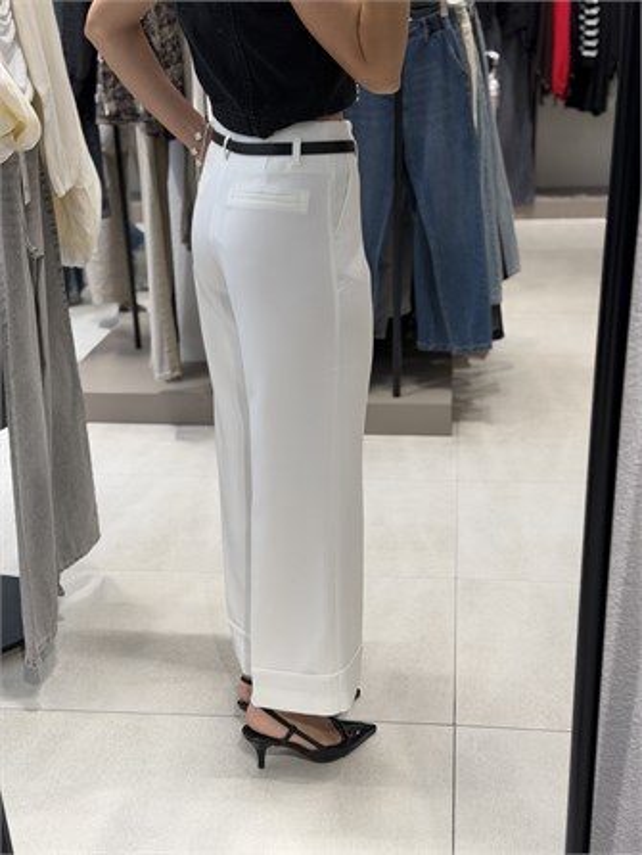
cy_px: 428
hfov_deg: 30.3
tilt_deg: -36.1
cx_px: 321
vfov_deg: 39.6
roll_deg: +3.2
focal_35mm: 48
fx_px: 1186
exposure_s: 1/143
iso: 50
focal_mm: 6.76
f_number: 1.78
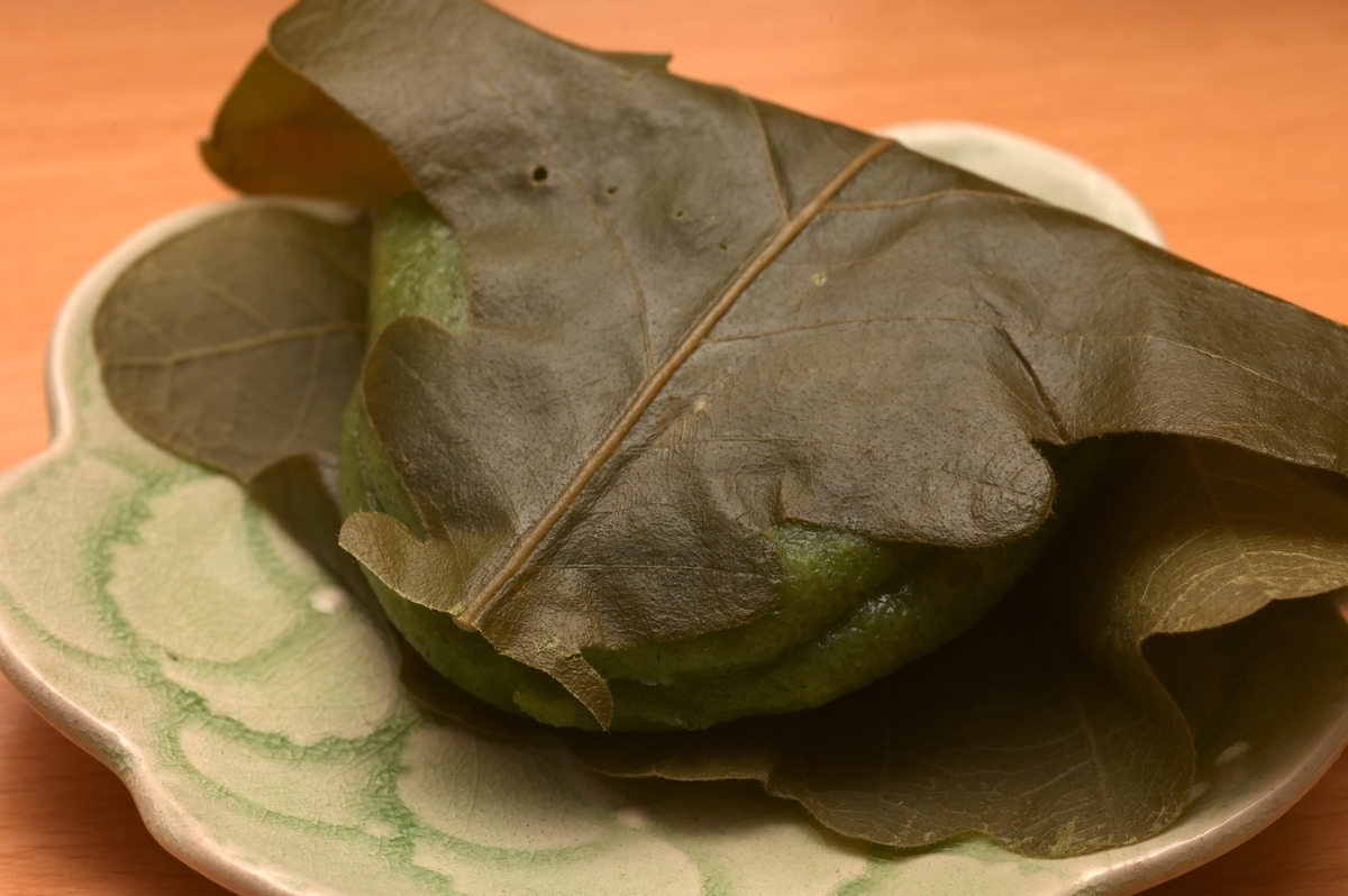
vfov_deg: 13.7
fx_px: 3741
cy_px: 448
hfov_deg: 20.4
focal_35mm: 100
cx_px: 674
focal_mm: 100
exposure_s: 1/100
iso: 250
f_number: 13
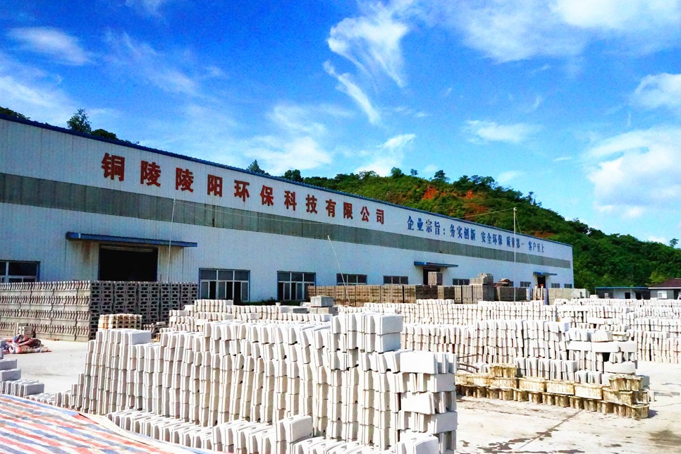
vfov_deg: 43.6
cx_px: 344
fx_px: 567
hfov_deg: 61.9
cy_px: 233
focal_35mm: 30
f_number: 16
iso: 16000
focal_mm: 29
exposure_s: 1/8000
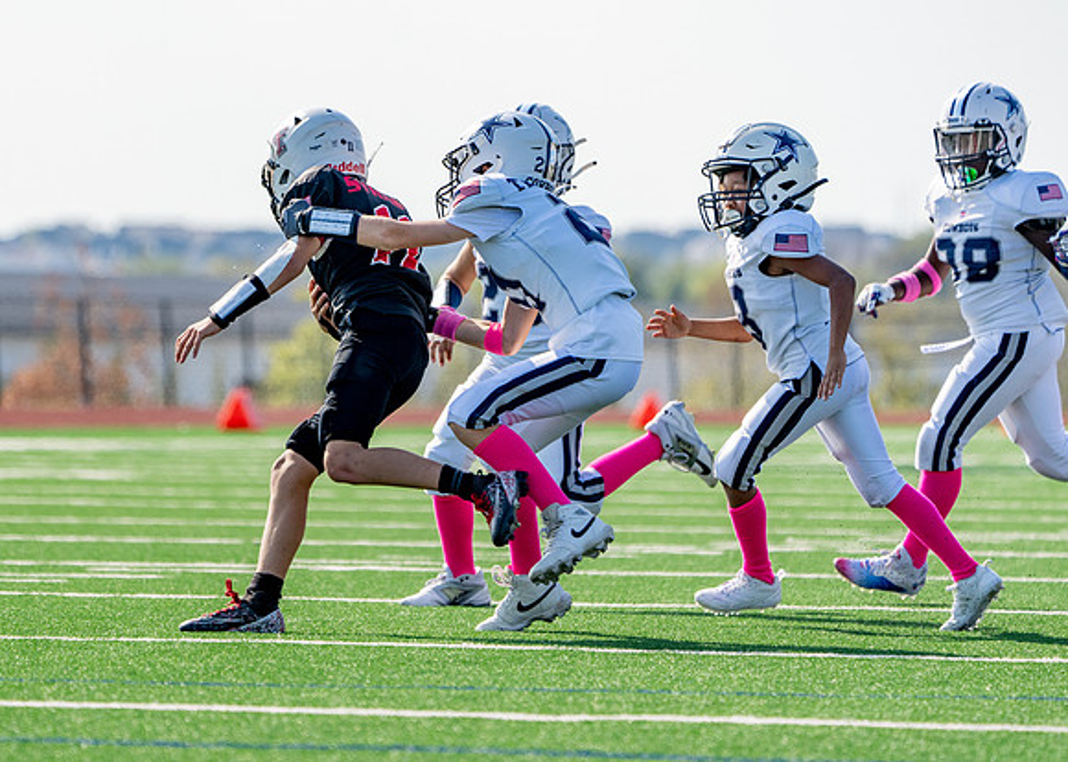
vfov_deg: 4.0
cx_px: 381
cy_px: 340
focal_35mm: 363
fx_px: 10994
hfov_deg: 5.6
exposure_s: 1/1250
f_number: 5.6
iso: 320
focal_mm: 288
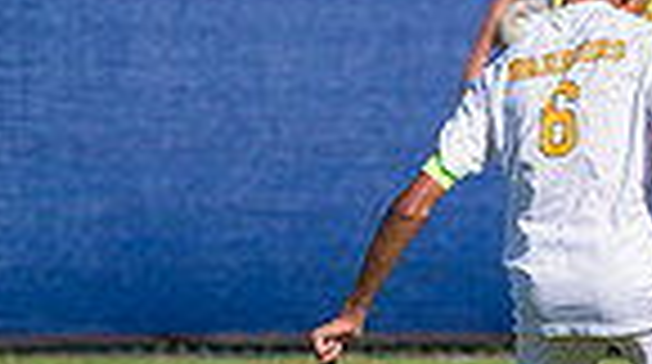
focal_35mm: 1345
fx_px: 23215
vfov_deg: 0.9
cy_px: 227
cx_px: 976
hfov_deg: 1.6
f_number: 5.6
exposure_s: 1/2000
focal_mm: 320
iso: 320
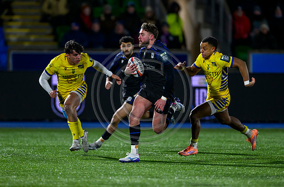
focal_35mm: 551
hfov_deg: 3.8
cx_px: 155
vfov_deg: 2.5
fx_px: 4328
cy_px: 118
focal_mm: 400
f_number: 3.2
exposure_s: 1/1600
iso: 3200
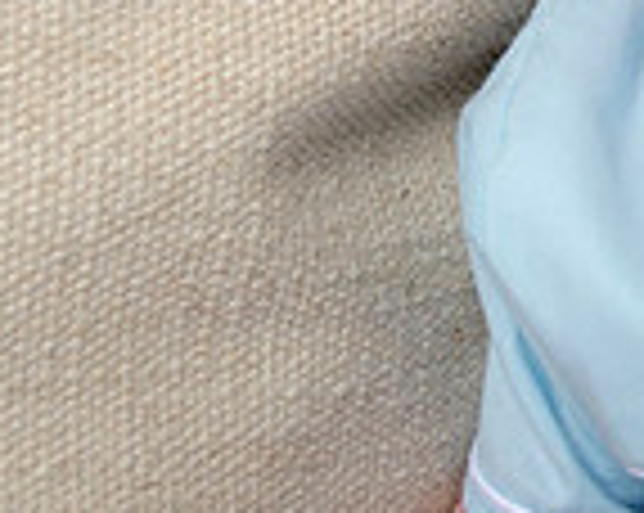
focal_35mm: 468
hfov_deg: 4.1
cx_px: 1059
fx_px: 8908
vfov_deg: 3.3
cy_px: 33
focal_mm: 102
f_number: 5.6
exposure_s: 1/200
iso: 250
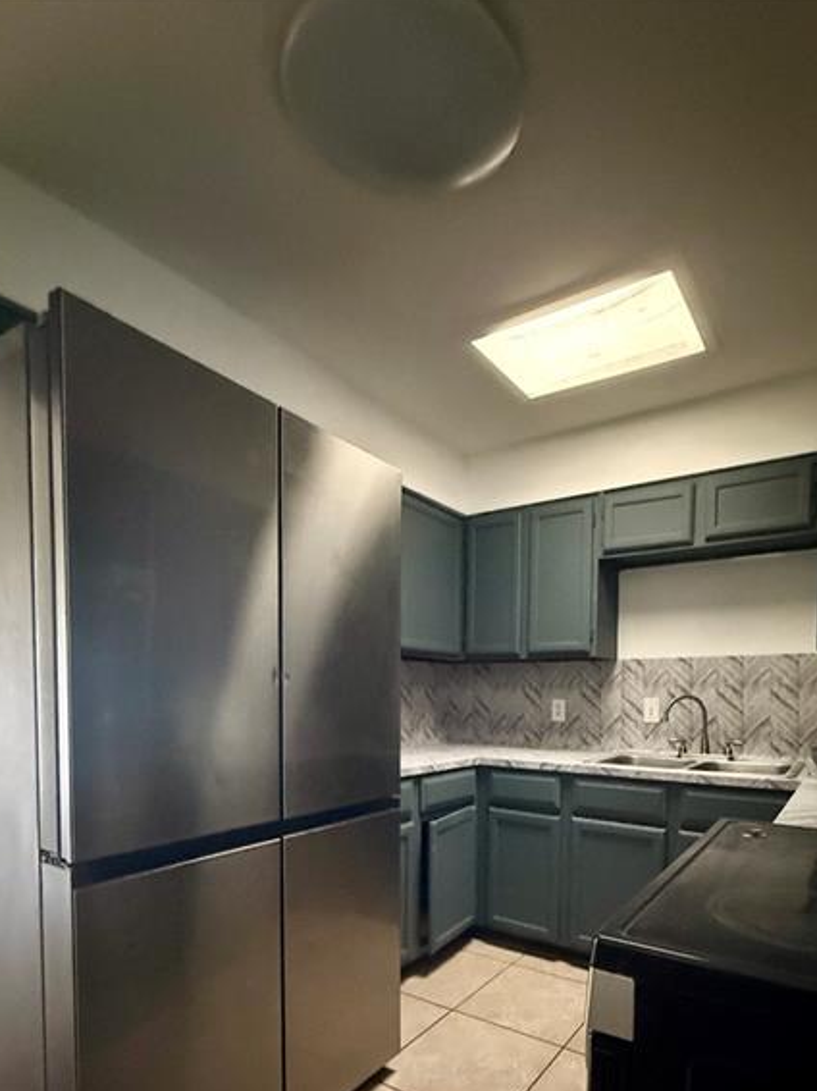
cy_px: 729
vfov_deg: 81.8
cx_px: 493
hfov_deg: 67.9
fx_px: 598
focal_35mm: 19
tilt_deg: -3.5
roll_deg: -1.0
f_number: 2.2
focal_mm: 2.22
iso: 1600
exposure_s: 1/30
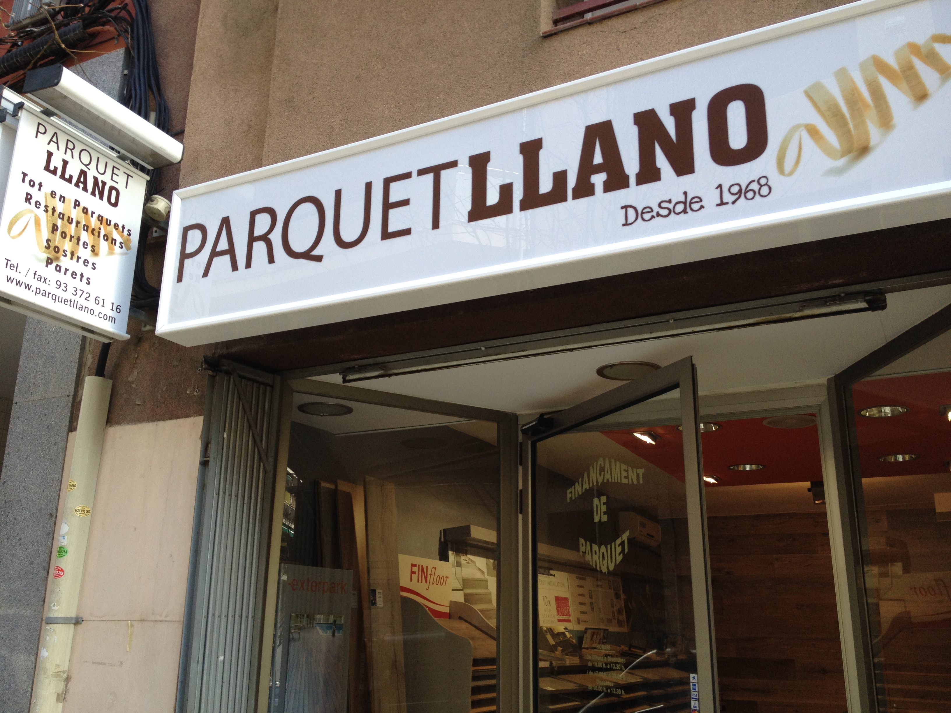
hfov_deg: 52.6
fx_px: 962
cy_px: 356
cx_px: 476
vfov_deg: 40.7
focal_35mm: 35
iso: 64
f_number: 2.4
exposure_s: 1/120
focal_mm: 4.28
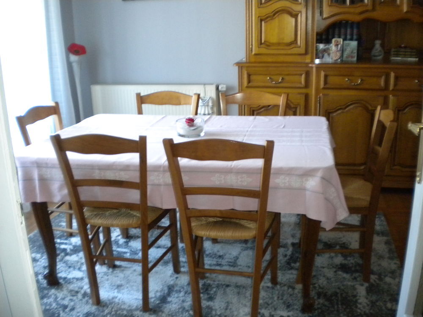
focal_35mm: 35
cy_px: 158
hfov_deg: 52.6
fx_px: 428
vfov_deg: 40.7
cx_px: 212
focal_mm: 6.3
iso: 400
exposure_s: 1/30.8
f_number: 3.1
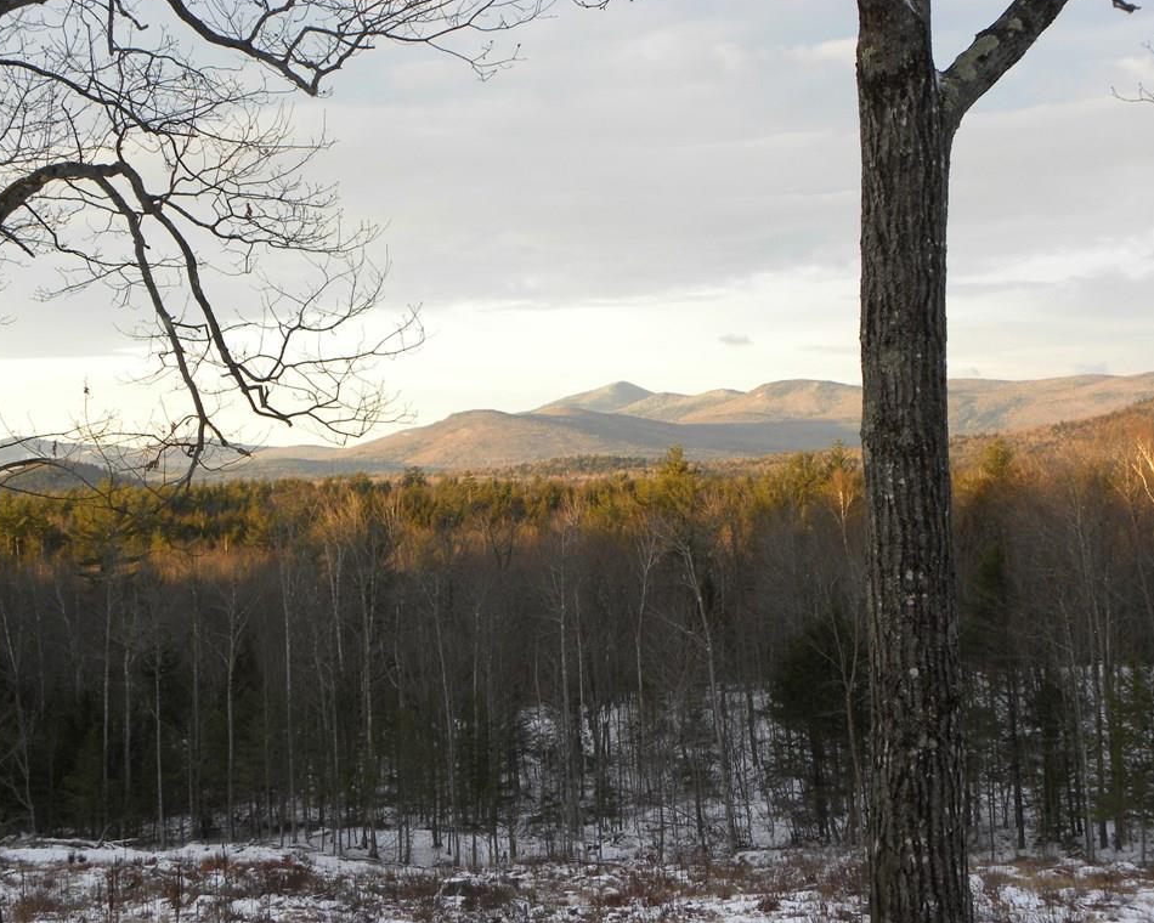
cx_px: 550
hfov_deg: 31.0
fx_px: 2083
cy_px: 458
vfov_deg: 25.0
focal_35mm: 61
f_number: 3.5
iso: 82
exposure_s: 1/79.1
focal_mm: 10.3
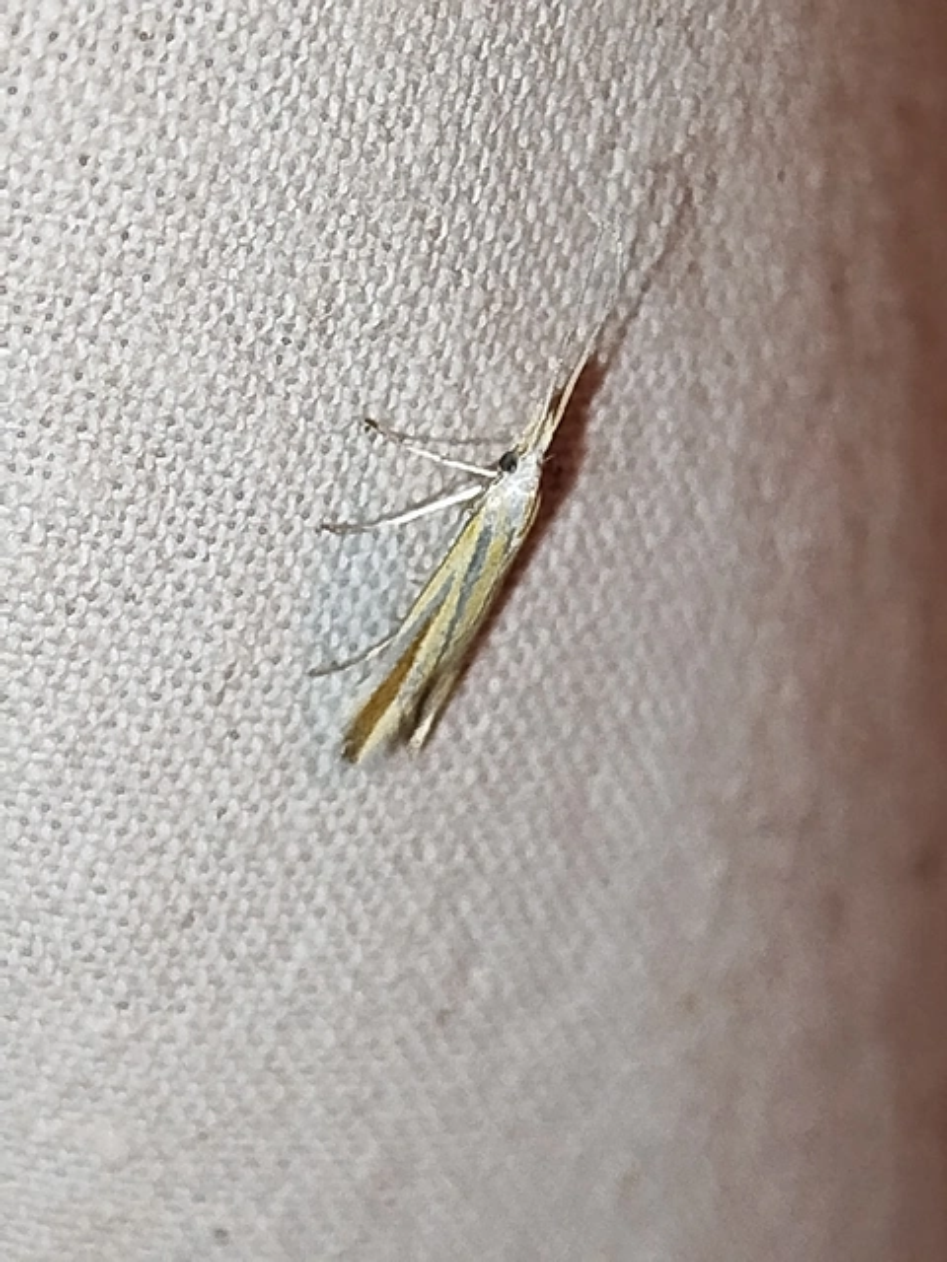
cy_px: 631
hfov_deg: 11.7
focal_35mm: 127
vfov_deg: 15.5
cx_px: 474
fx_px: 4633
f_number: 1.7
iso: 100
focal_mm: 5.31
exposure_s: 1/50
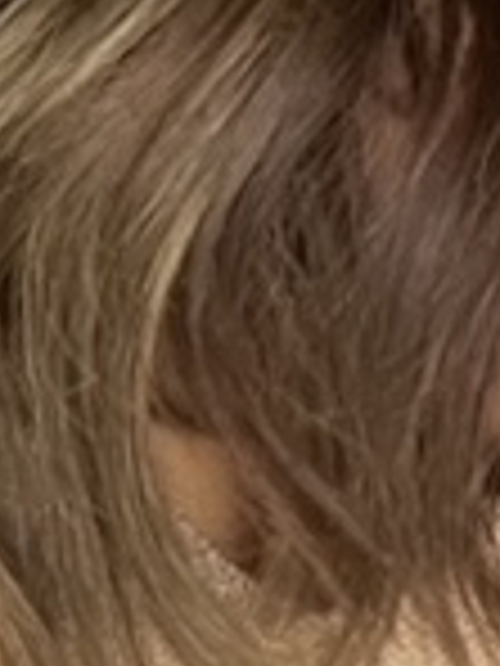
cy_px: -772
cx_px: 365
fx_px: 2600
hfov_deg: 11.0
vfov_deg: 12.4
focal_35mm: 135
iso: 250
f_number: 2.2
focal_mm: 2.71
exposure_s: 1/60
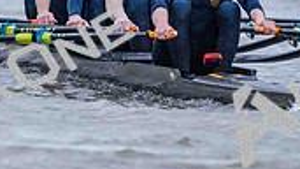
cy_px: 1
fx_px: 11322
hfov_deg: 1.5
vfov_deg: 0.9
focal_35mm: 1424
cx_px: 82
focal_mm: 400
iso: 12800
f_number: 4.5
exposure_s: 1/1600
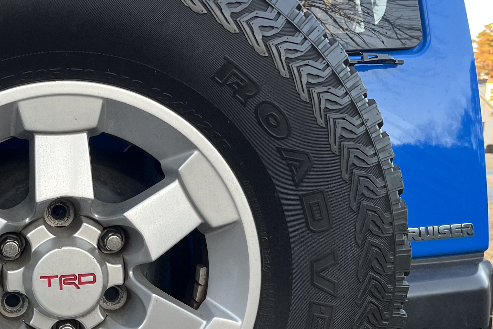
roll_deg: -3.8
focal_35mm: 55
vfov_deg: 24.5
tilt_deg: -5.4
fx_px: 753
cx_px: 81
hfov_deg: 34.8
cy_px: 220
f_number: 1.6
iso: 100
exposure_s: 1/121
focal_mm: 5.1
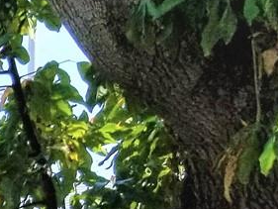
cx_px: -359
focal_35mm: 148
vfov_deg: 9.6
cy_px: 373
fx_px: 1189
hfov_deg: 11.4
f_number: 1.7
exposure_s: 1/1740
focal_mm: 4.25
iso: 50
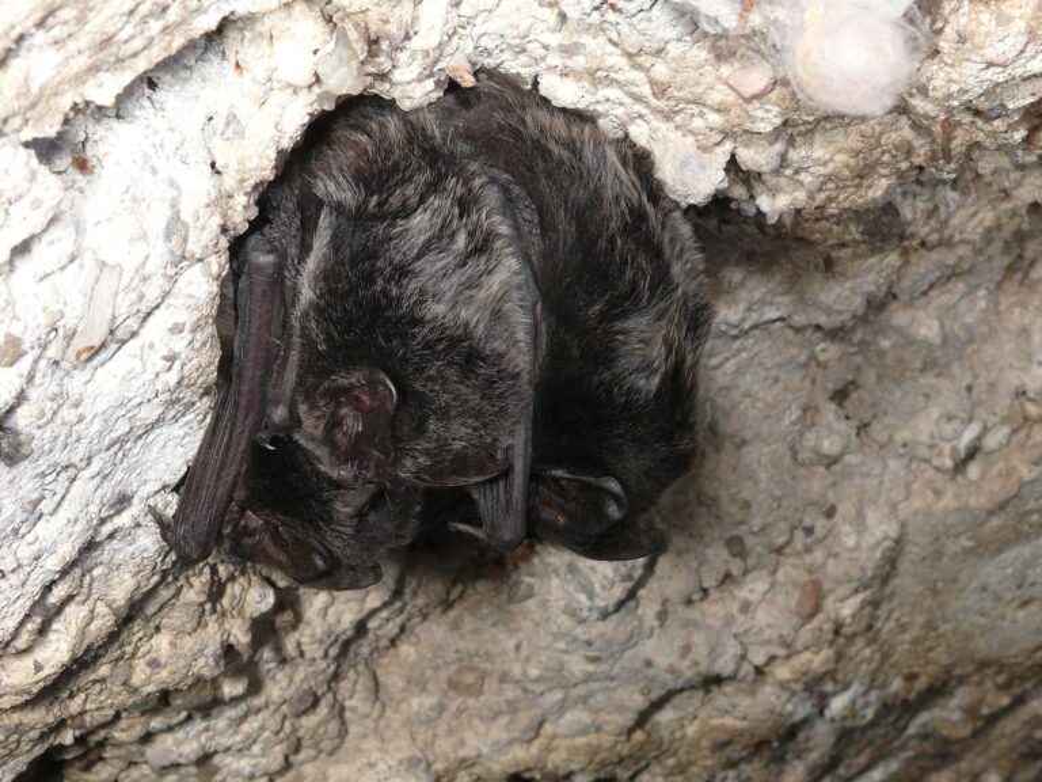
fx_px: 3010
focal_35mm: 100
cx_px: 521
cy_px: 391
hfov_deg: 19.6
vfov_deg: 14.8
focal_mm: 21.2
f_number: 11
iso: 100
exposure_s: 1/60
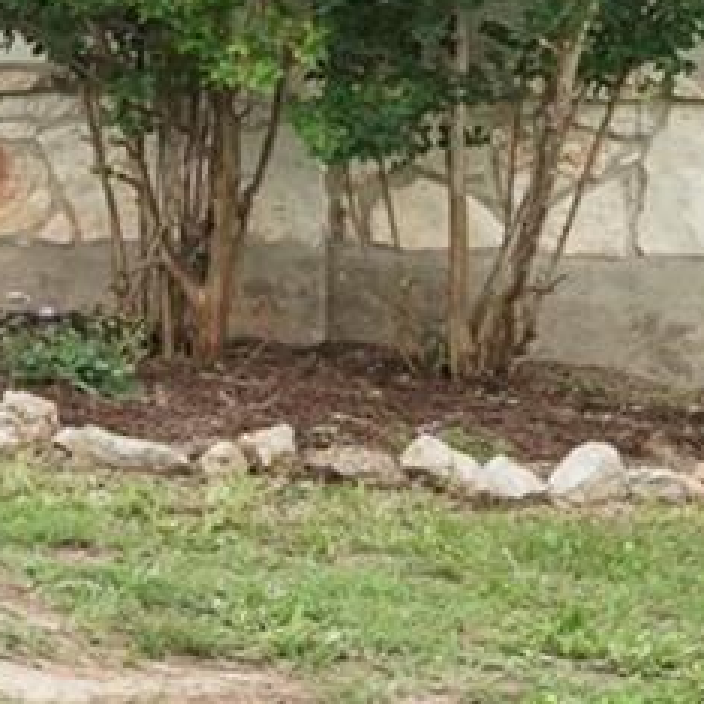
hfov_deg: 11.9
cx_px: -984
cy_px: 36
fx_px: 2738
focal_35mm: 119
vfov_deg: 14.5
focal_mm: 16
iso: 640
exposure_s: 1/200
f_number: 5.6
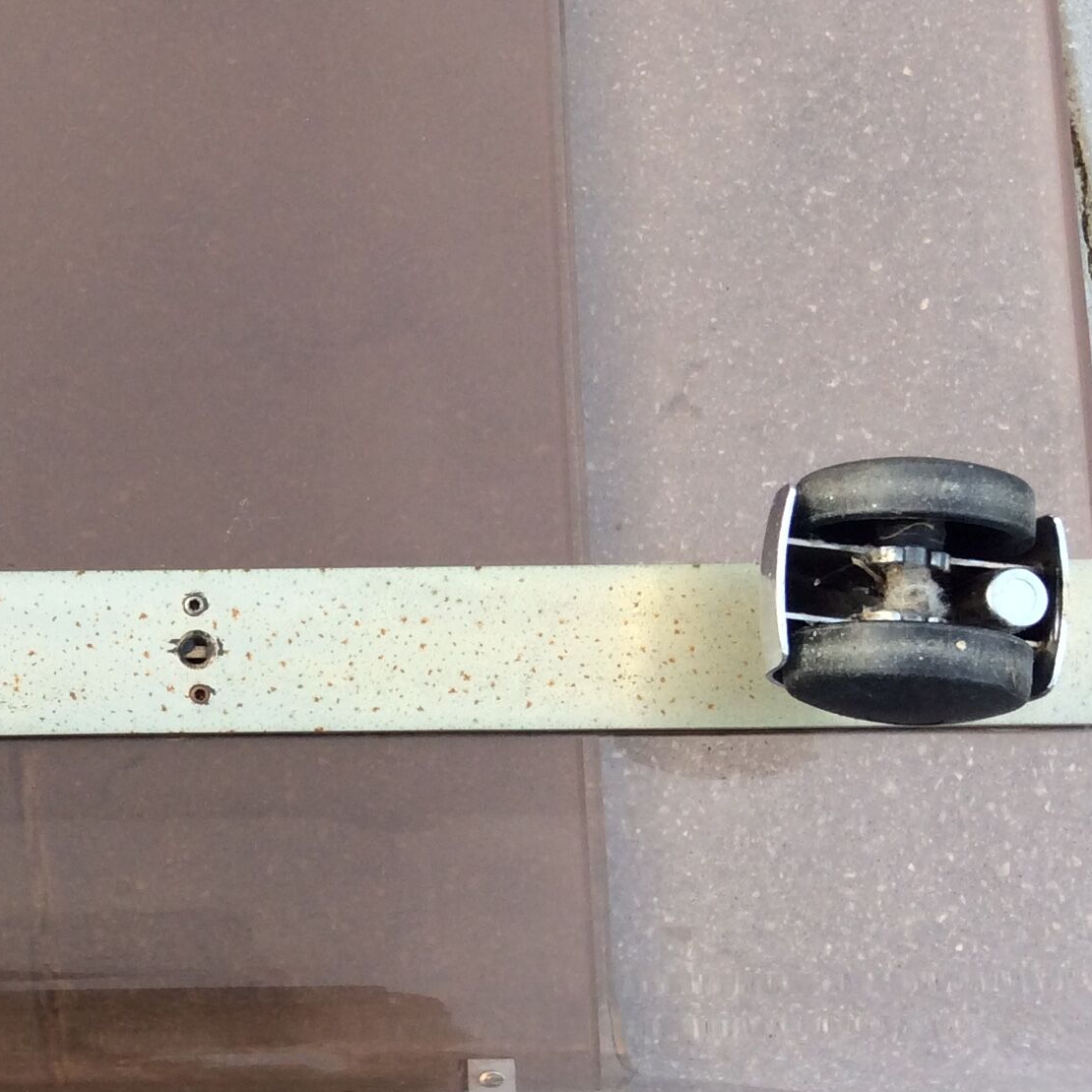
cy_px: 589
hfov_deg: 25.0
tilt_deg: -81.1
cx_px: 23
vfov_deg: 26.1
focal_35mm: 66
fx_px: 2356
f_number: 2.4
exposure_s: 1/119
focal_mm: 3.3
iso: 32
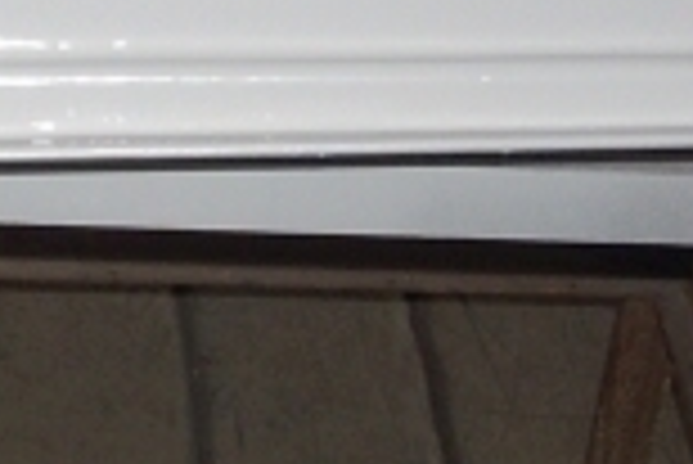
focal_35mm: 187
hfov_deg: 10.8
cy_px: -110
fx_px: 3603
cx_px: -135
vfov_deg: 7.3
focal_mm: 6.2
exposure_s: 1/60
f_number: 2.8
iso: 64
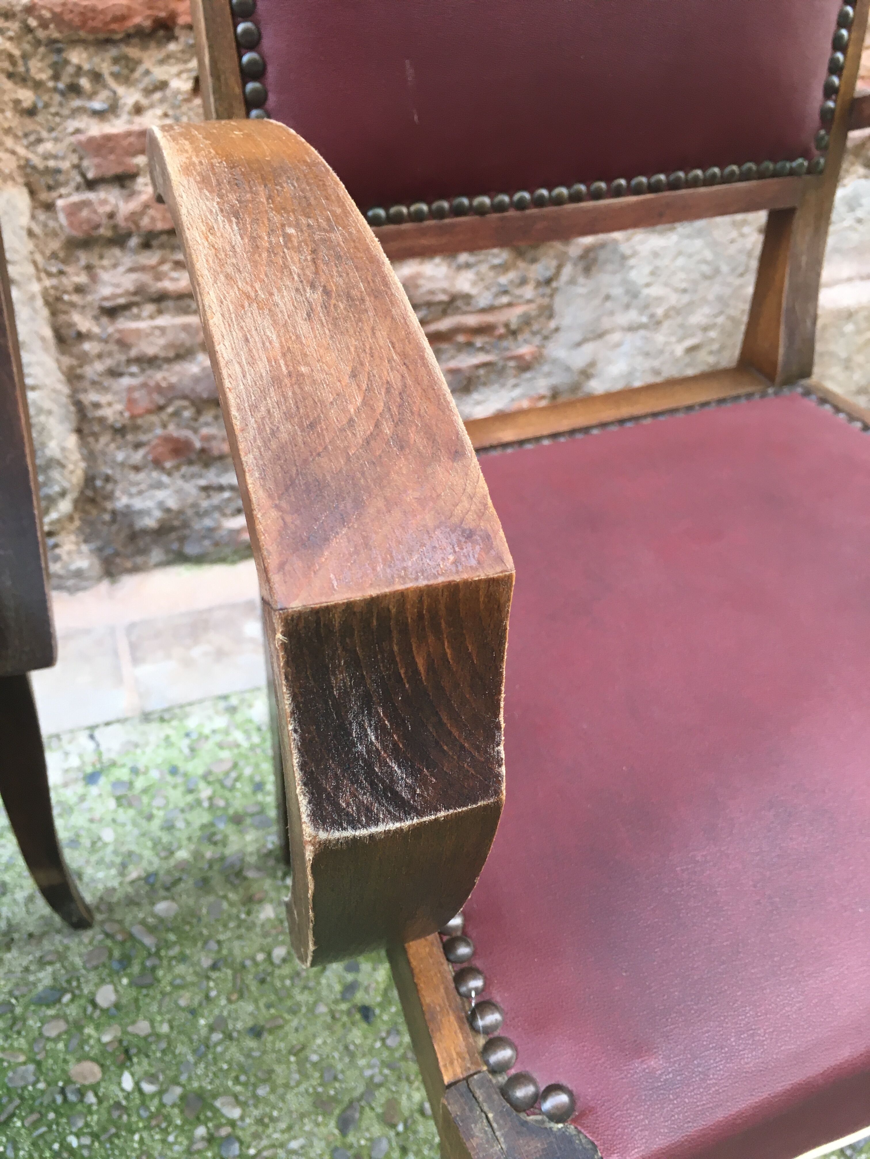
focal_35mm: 29
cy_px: 580
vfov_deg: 61.7
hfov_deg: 48.2
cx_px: 435
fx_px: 972
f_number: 2.2
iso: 40
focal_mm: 4.15
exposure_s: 1/33
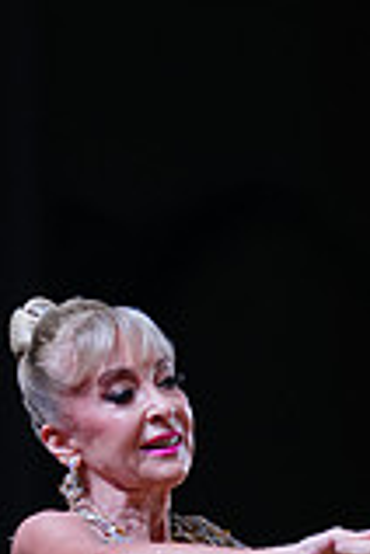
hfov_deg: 2.9
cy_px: 871
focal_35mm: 472
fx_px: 7276
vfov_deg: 4.3
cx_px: 361
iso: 640
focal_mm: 129
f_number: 2.8
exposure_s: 1/500
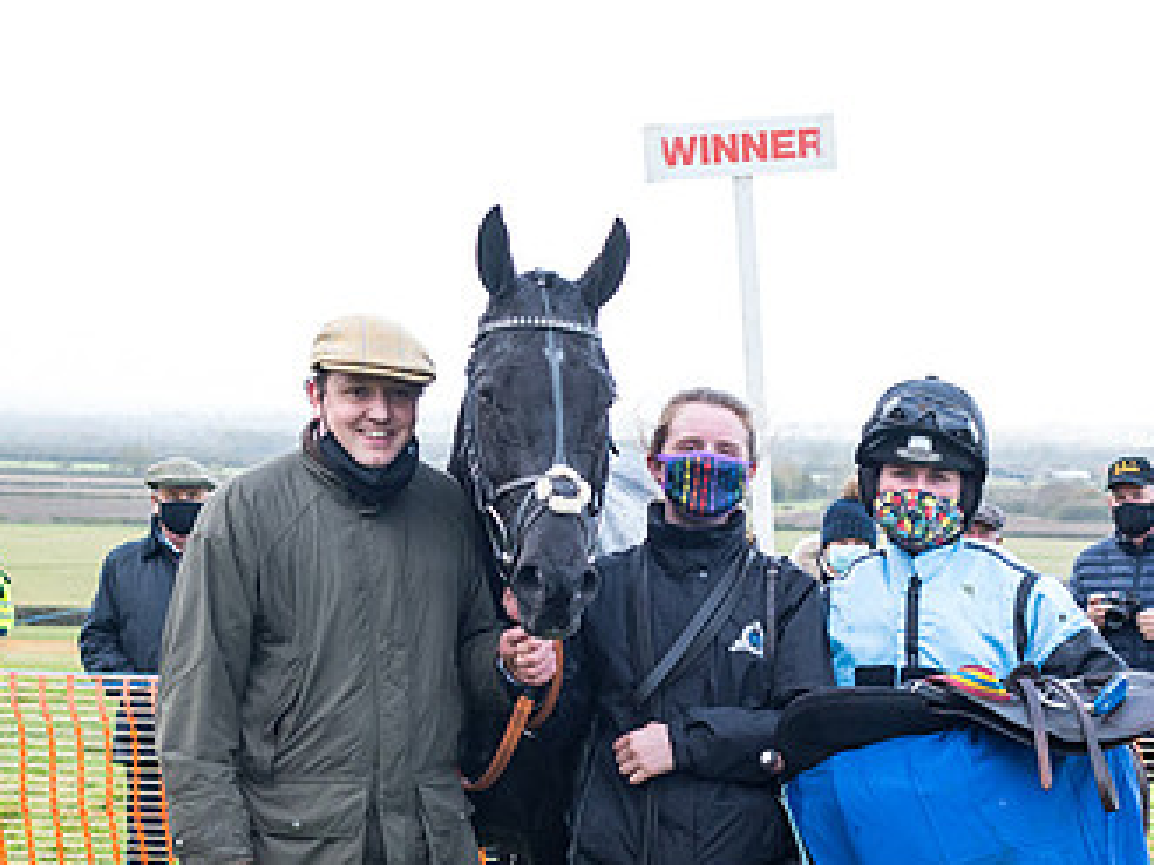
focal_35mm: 110
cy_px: 628
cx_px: 617
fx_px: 3667
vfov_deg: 13.4
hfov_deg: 17.9
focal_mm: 35
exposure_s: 1/1000
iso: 1250
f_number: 5
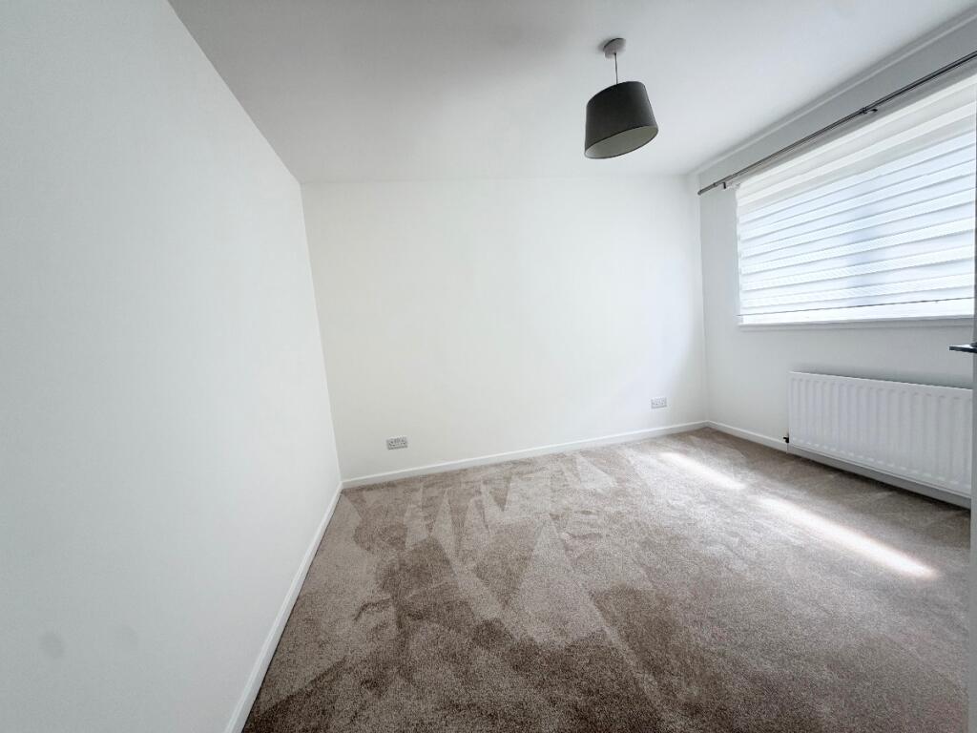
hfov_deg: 102.1
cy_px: 366
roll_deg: +5.4
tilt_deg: -5.7
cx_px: 488
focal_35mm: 14
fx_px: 395
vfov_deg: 85.7
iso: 80
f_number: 2.2
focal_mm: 2.22
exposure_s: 1/121
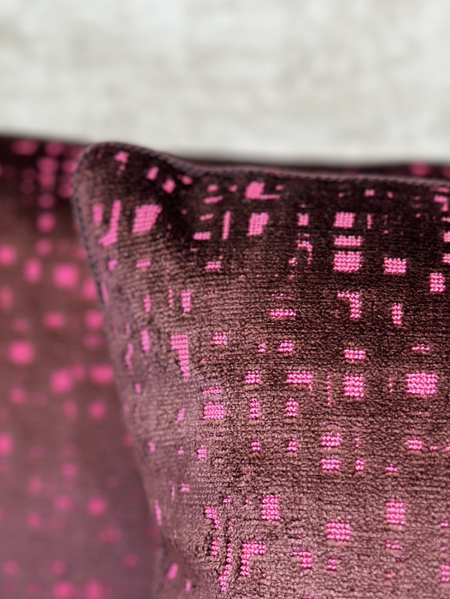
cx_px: 153
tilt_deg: -19.5
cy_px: 460
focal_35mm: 83
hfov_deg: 17.7
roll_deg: +1.0
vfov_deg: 23.3
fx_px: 1439
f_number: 1.78
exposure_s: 1/120
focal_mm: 6.86
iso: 160
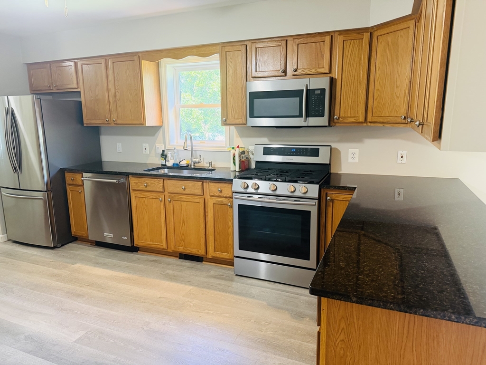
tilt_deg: -10.9
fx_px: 337
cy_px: 182
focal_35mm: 24
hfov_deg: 71.6
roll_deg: +1.1
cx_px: 243
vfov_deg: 56.8
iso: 400
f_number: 1.78
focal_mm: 6.76
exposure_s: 1/60
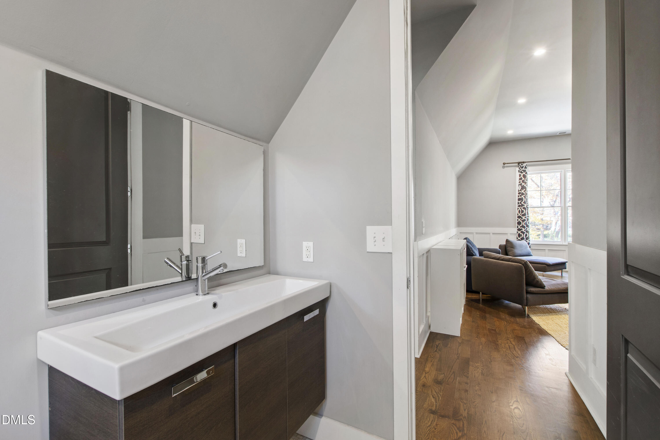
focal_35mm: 15
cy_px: 220
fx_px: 275
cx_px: 330
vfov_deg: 77.3
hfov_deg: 100.4
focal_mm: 10
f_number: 8
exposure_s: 3
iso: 100
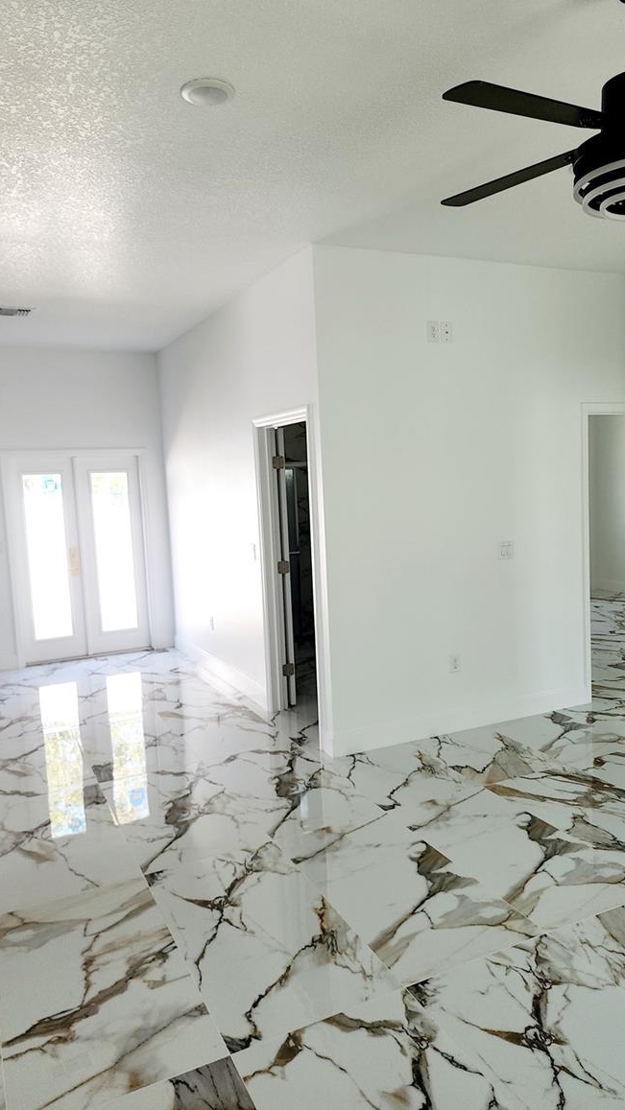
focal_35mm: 26
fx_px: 766
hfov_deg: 44.3
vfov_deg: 71.9
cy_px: 542
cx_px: 349
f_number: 1.8
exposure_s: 1/60.2
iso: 20
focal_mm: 6.4
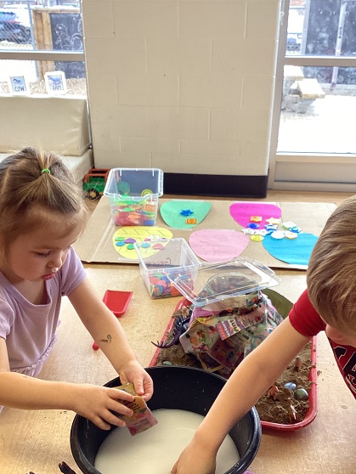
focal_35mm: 37
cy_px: 271
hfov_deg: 38.7
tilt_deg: -28.1
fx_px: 507
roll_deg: +0.5
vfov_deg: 50.0
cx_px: 193
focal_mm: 3.3
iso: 64
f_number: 2.4
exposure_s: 1/60
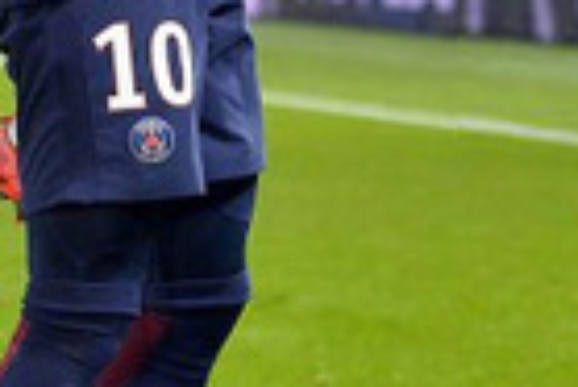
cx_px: 175
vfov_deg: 3.8
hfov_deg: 5.8
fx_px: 5738
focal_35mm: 357
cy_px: -256
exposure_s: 1/1600
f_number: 3.5
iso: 2500
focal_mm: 70
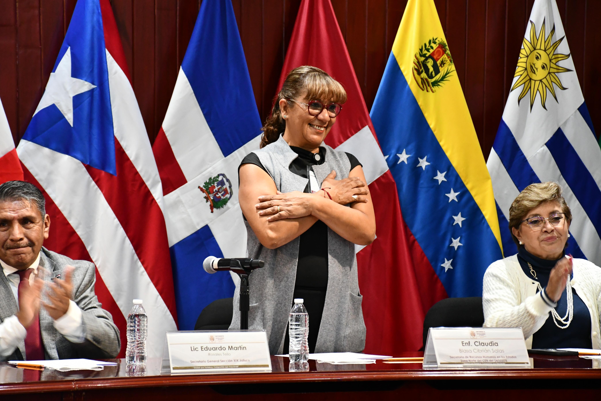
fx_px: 2003
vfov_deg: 11.4
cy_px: 200
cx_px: 300
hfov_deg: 17.1
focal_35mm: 120
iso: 3200
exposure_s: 1/60
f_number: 6.3
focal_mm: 80
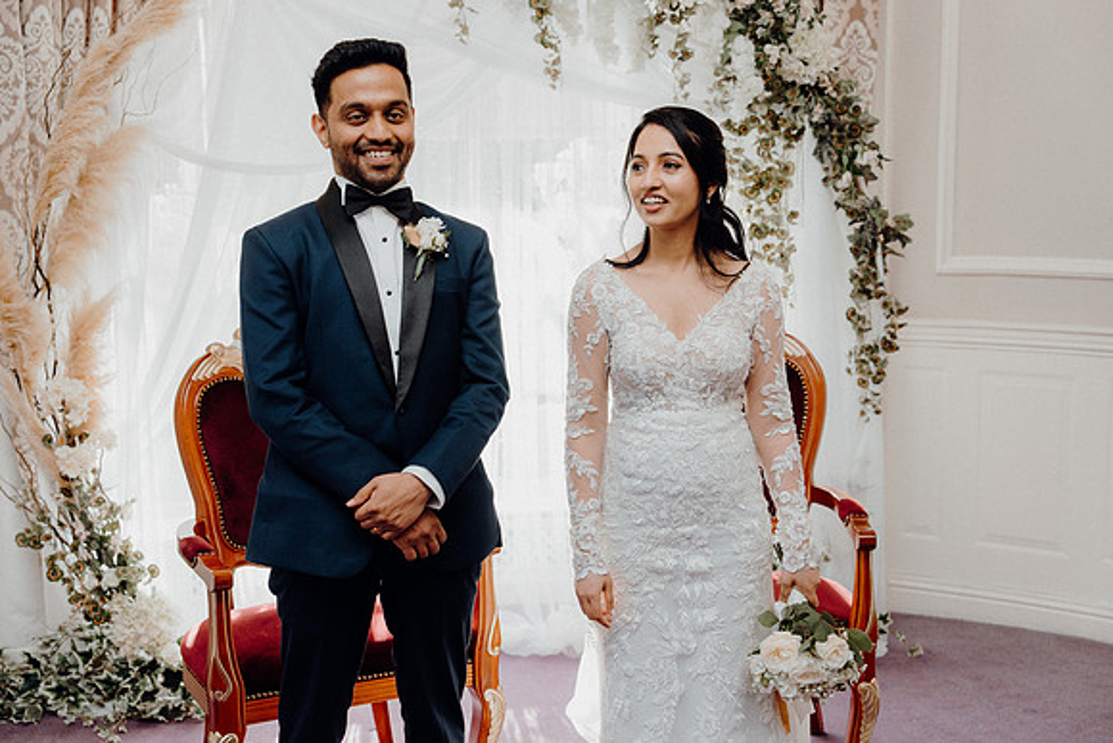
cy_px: 372
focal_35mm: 49
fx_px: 1515
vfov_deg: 27.5
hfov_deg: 40.3
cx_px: 556
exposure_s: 1/200
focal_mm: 49
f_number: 3.5
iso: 160
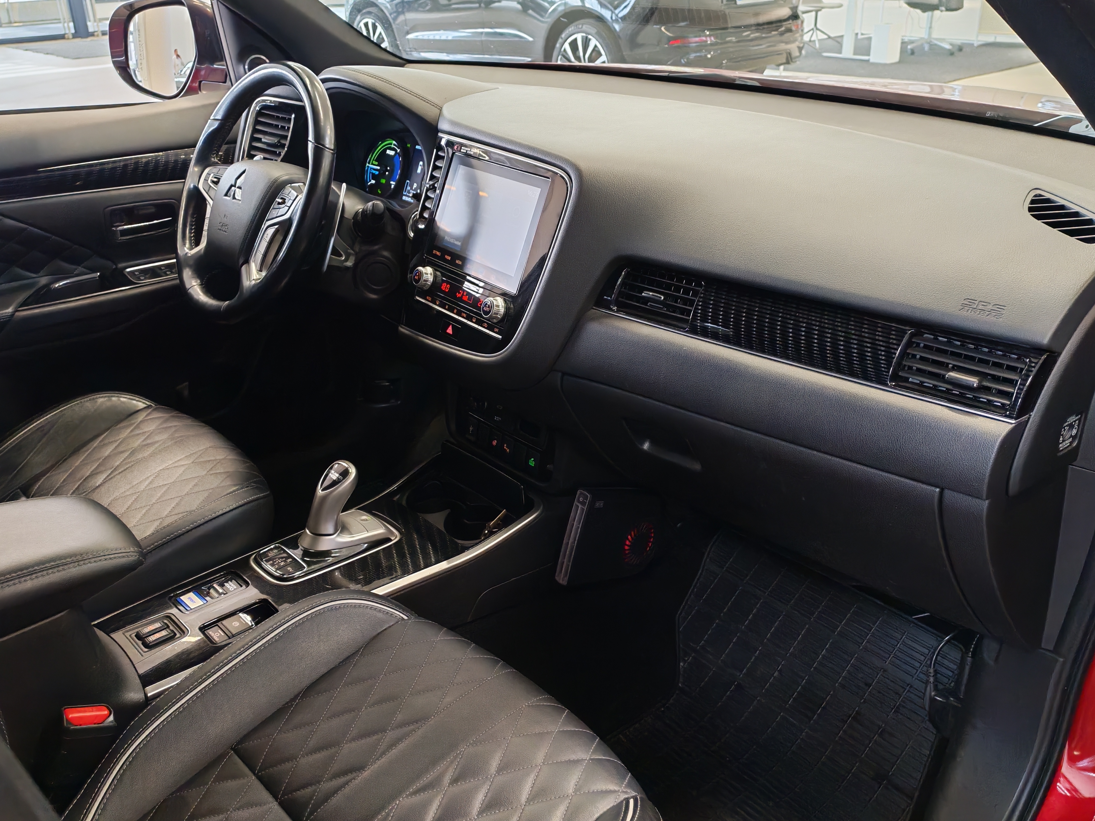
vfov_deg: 42.9
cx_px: 548
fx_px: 1044
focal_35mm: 33
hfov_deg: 55.4
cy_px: 410
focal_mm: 6.12
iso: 1250
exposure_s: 1/100
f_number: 1.9
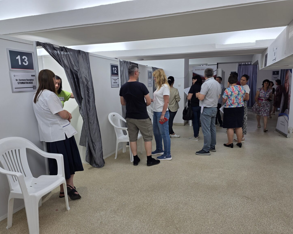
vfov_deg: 58.8
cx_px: 156
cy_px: 117
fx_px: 208
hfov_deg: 70.2
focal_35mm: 24
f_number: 1.7
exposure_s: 1/100
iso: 64
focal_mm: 6.25
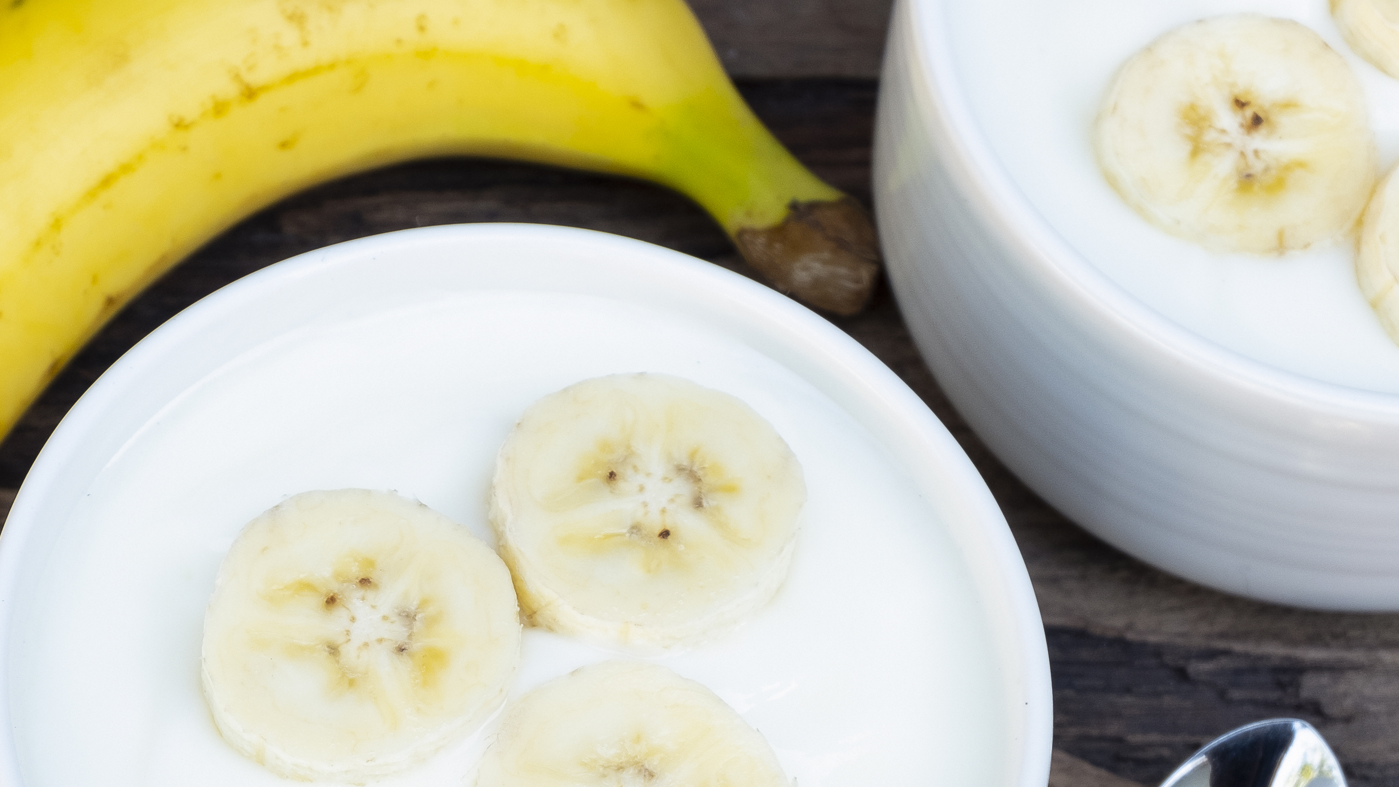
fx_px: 4785
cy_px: 586
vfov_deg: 9.4
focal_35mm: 129
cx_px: 380
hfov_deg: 16.6
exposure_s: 1/40
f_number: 7.1
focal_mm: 43.4
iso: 250
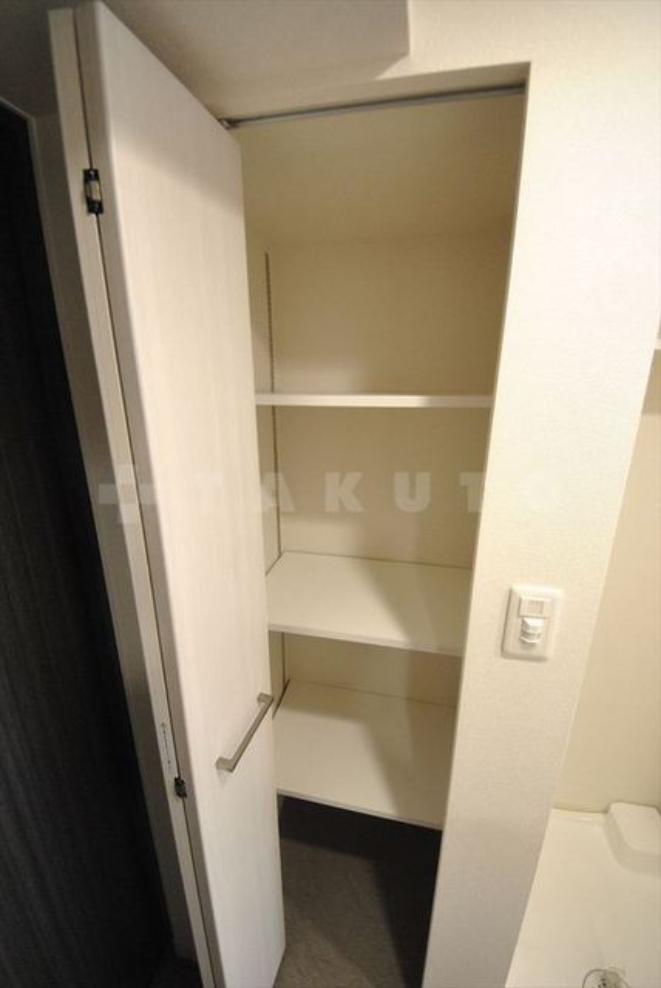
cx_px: 330
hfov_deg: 86.7
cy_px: 494
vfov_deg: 109.3
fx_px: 350
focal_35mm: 13
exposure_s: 1/30
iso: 900
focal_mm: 8.5
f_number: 4.5
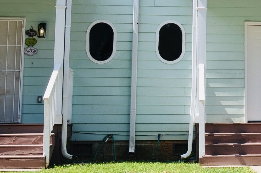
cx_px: 253
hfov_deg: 22.2
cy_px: 5
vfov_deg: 15.0
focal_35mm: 89
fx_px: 644
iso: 125
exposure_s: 1/250
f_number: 8
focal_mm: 24
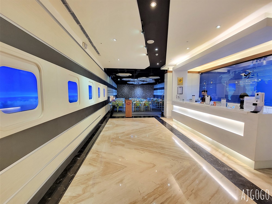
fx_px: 102
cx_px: 136
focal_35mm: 13
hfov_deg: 106.2
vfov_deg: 89.9
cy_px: 102
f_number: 2.2
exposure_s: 1/40
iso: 320
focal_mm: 2.2
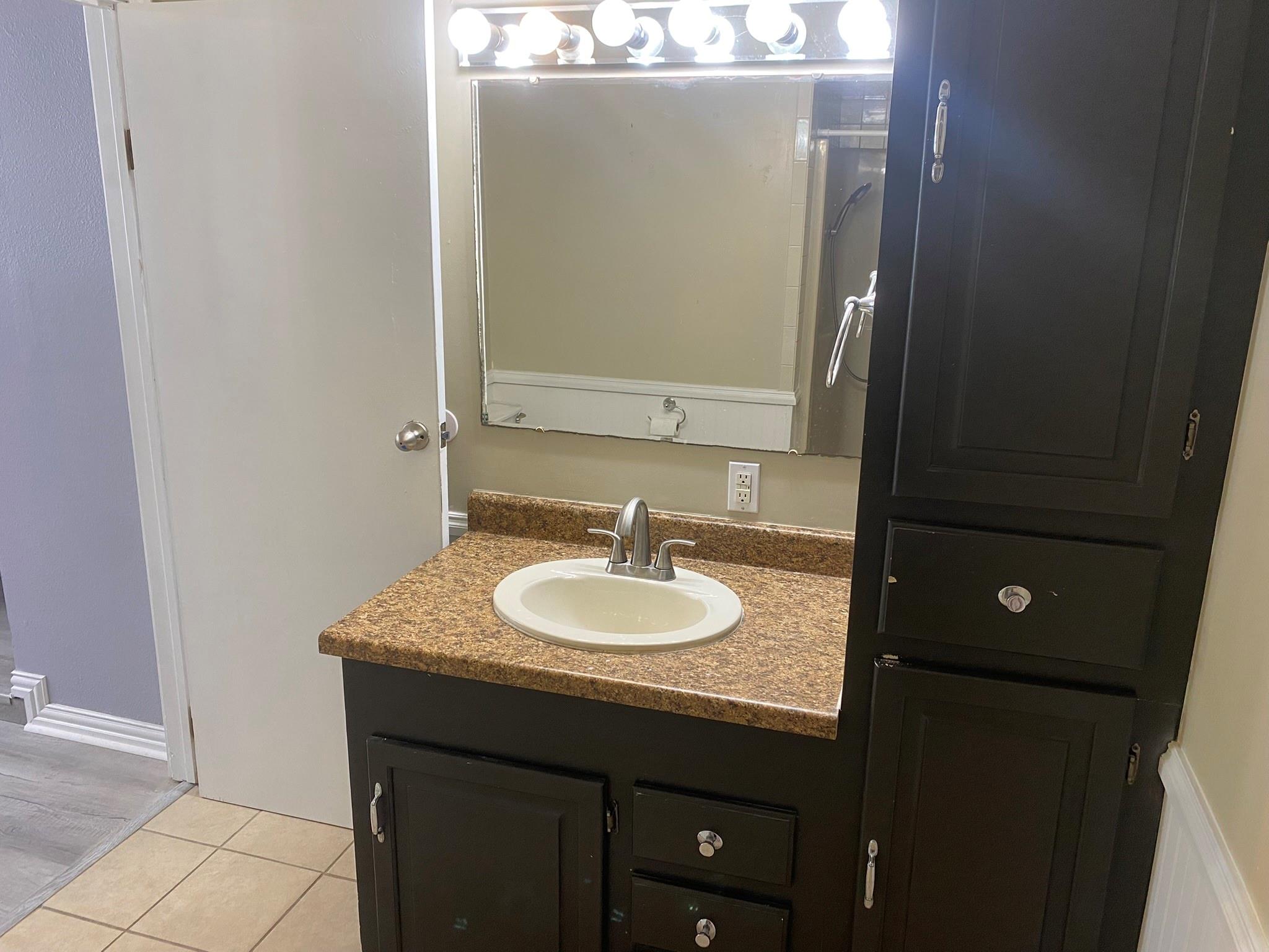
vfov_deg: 53.1
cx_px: 634
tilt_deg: -17.3
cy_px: 476
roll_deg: -0.6
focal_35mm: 26
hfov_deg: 67.3
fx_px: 953
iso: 125
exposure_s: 1/60
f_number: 1.8
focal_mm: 4.25
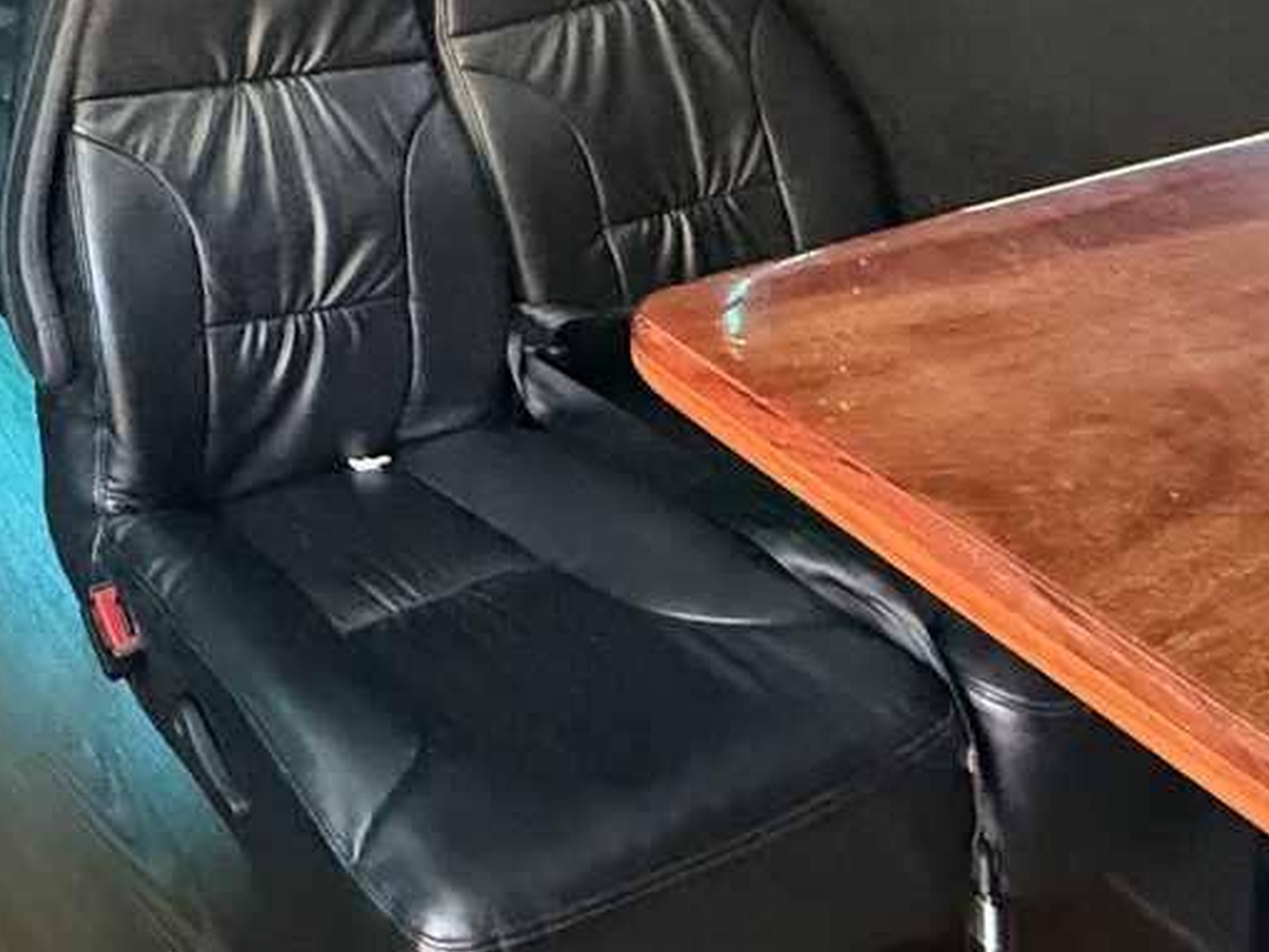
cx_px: -287
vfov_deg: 24.7
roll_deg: +1.3
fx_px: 1613
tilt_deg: -3.8
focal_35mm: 44
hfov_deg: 33.9
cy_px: -503
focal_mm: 2.22
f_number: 2.2
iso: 1600
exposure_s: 1/44
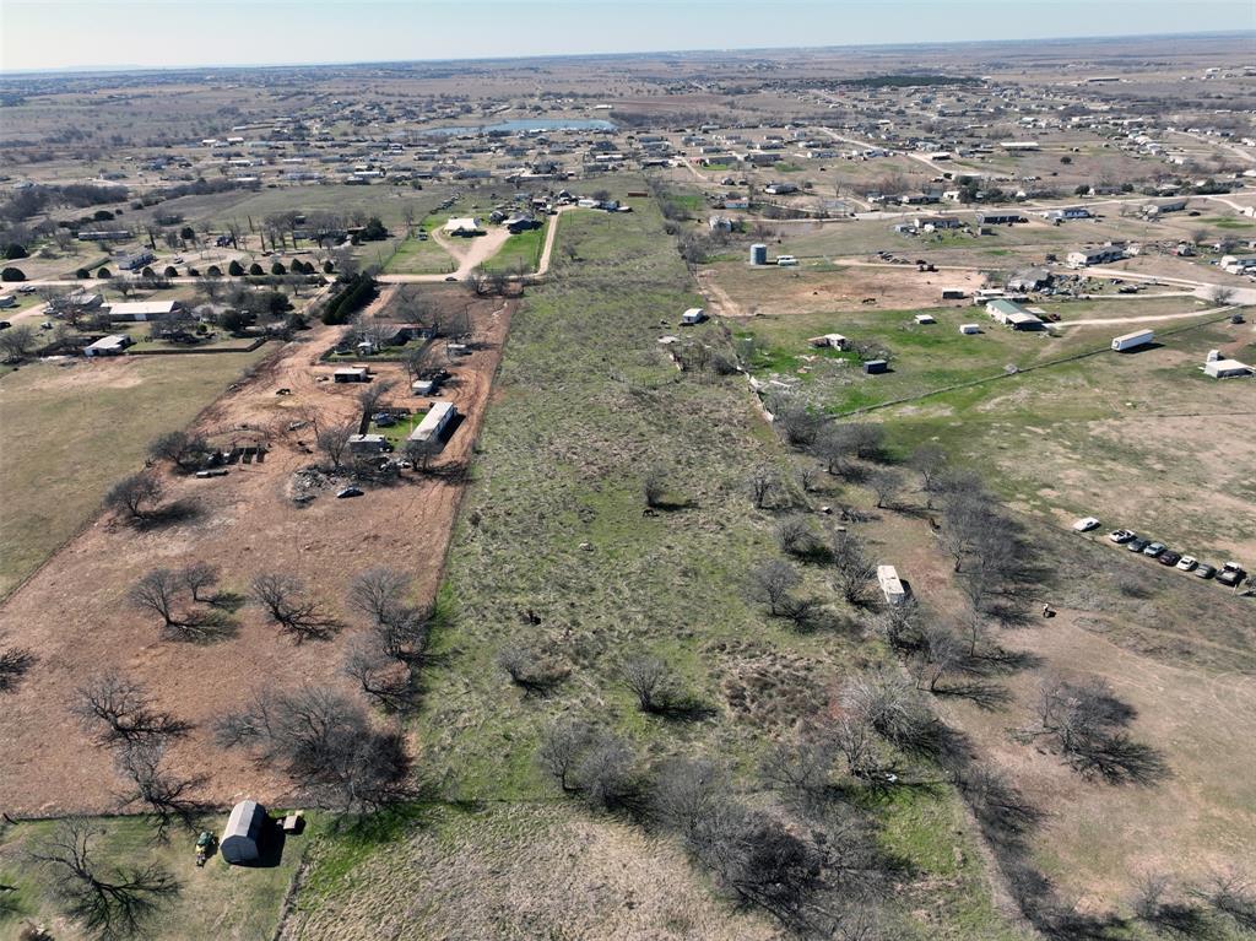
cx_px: 628
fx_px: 870
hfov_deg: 71.6
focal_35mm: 24
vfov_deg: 56.8
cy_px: 470
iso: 140
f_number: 2.8
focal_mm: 12.29
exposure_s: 1/1600
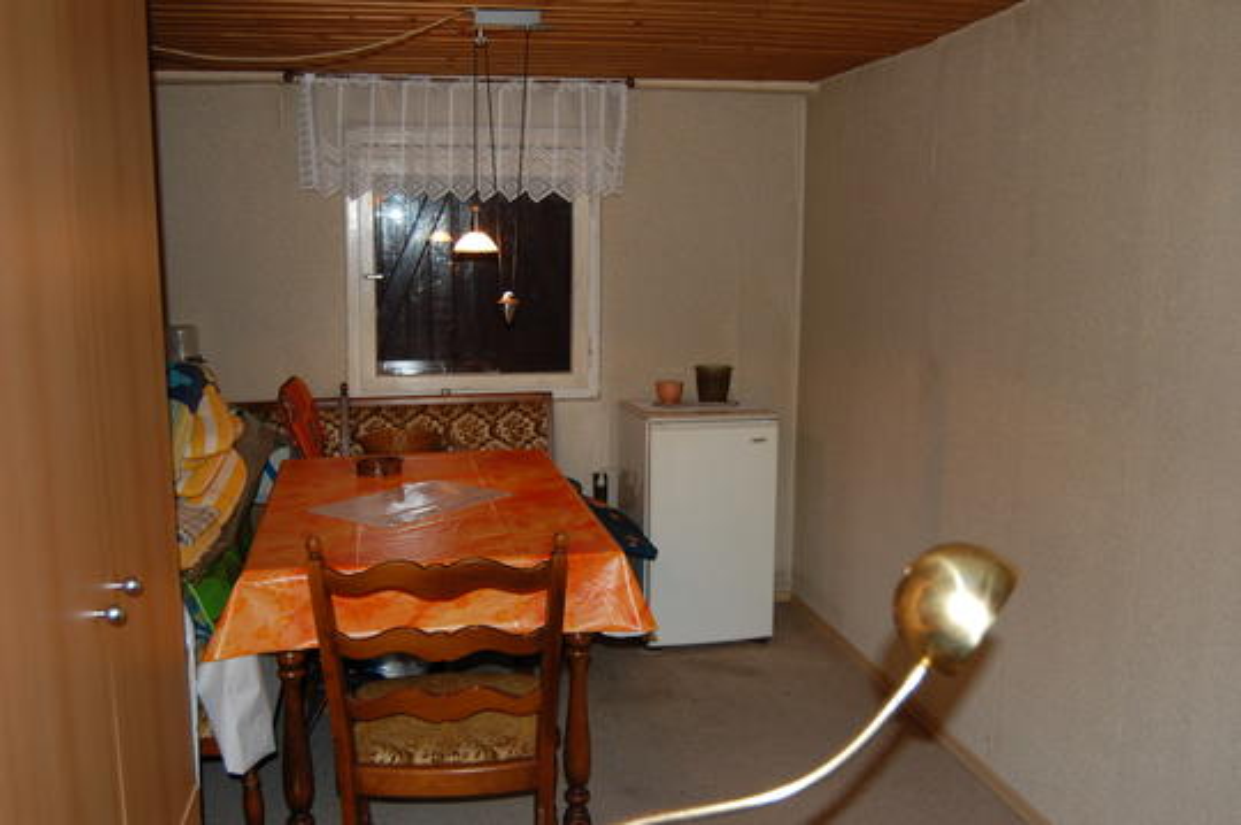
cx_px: 620
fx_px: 1188
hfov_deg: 55.1
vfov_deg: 38.3
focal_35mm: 34
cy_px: 412
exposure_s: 1/60
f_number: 3.8
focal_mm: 23
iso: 400
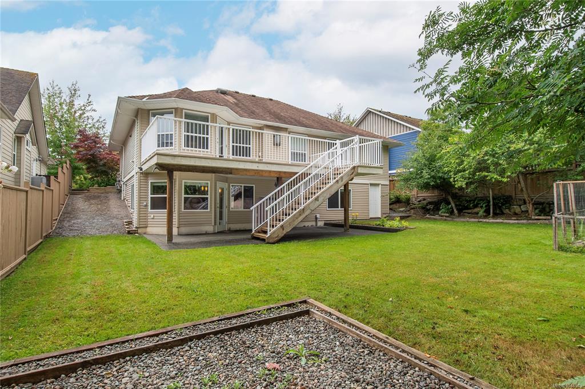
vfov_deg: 67.3
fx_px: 292
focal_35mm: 18
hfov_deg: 90.0
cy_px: 194
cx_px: 292
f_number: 8
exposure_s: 1/400
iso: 320
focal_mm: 12
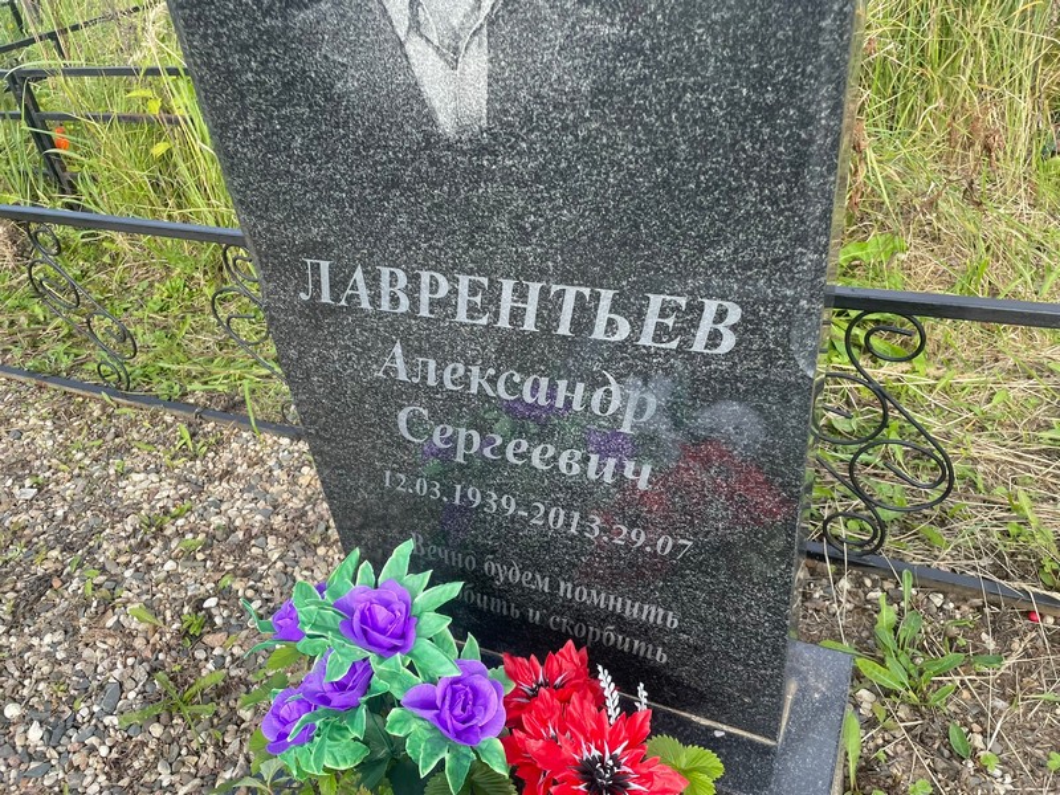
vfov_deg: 53.1
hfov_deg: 67.3
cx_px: 530
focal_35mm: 26
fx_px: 796
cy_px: 398
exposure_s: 1/947
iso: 32
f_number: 1.6
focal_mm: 4.2
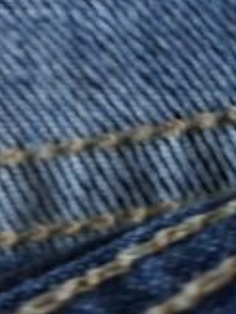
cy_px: -442
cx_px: 12
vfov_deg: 13.1
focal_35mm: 112
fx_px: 1018
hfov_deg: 13.1
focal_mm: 5.54
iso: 500
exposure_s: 1/24
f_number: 1.8
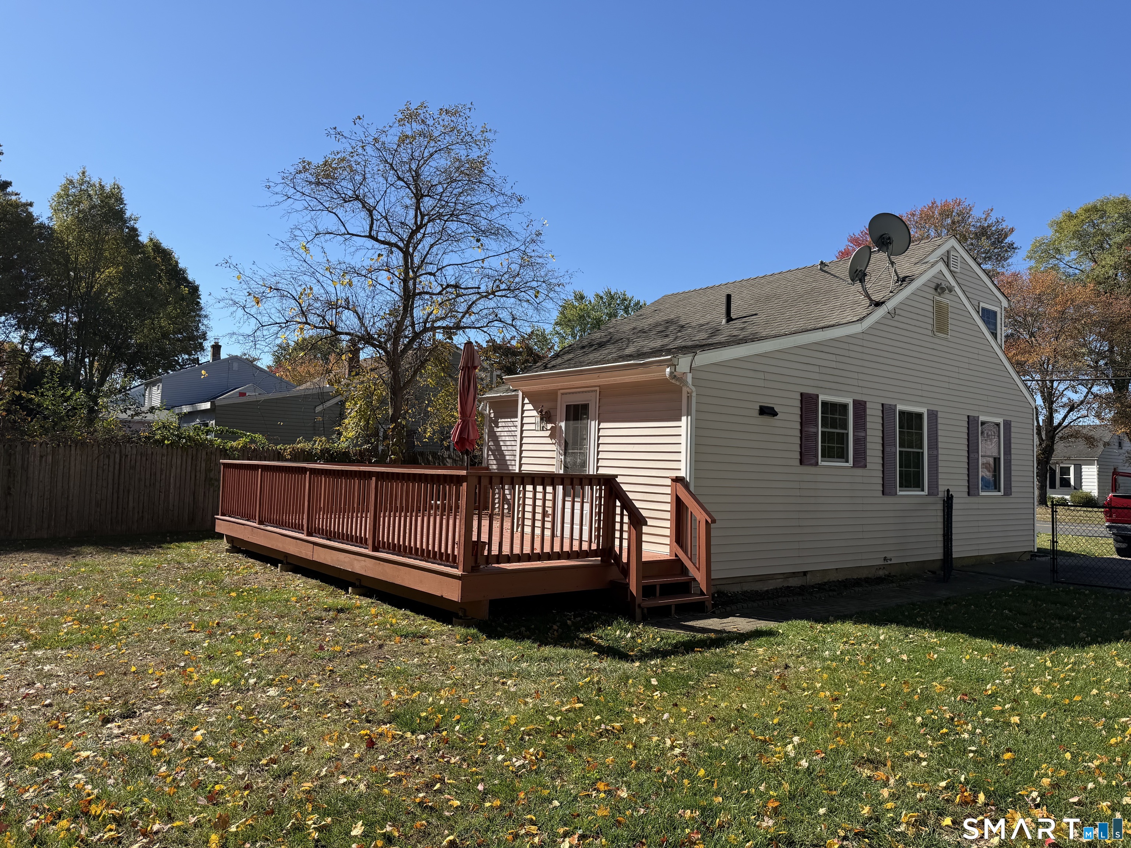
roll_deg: -1.8
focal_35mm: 24
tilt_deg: +3.5
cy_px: 424
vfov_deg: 56.8
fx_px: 784
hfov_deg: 71.6
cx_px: 566
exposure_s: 1/3279
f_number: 1.78
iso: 80
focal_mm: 6.76
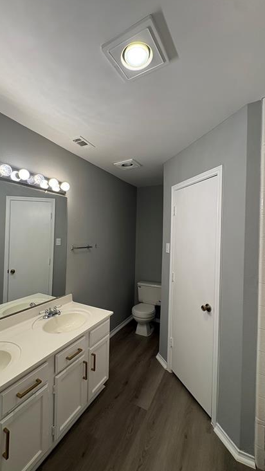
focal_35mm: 16
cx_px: 110
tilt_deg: -0.5
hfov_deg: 66.6
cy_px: 238
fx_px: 200
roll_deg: -1.7
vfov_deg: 99.4
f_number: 2.2
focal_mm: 2.22
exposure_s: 1/120
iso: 125
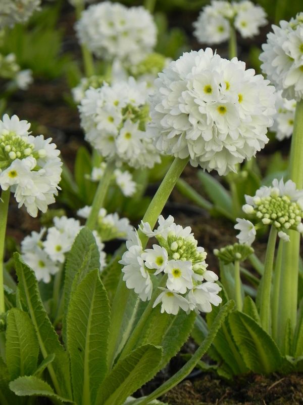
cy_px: 202
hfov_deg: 3.9
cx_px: 152
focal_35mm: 377
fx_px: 4400
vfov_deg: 5.3
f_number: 5
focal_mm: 67.2
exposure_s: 1/320
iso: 160
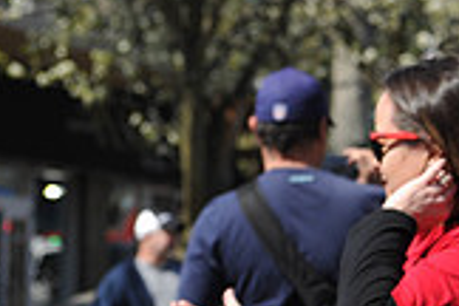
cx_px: 649
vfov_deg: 5.4
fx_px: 3187
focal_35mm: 250
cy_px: 527
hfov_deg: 8.1
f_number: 5
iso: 200
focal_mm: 70
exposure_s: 1/800
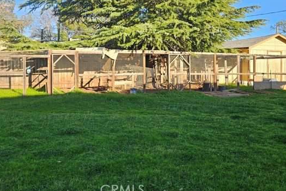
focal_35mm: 29
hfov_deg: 63.6
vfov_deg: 44.4
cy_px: 67
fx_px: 230
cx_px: 135
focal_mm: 6.3
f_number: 1.7
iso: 10
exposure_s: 1/201
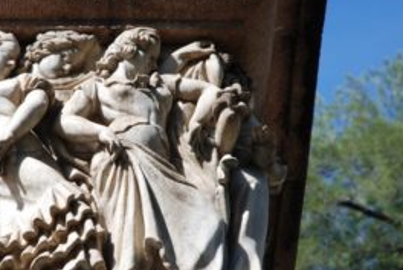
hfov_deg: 10.3
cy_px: 138
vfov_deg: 6.9
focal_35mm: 199
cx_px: 119
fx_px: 2231
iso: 200
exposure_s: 1/500
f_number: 5.6
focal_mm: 70
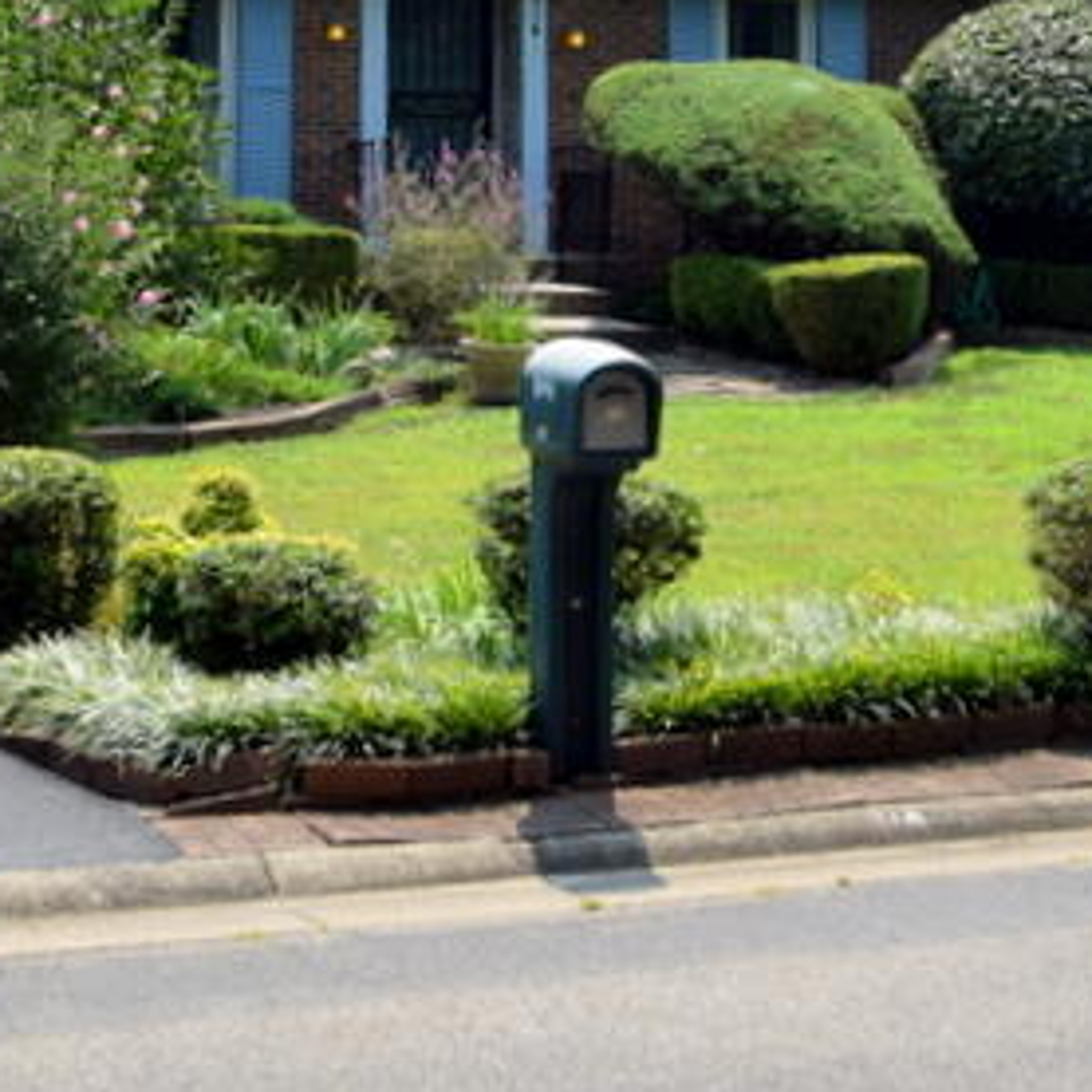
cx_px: 580
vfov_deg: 20.9
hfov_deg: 21.4
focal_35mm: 81
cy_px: 67
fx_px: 2891
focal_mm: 22
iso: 200
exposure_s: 1/320
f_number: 9
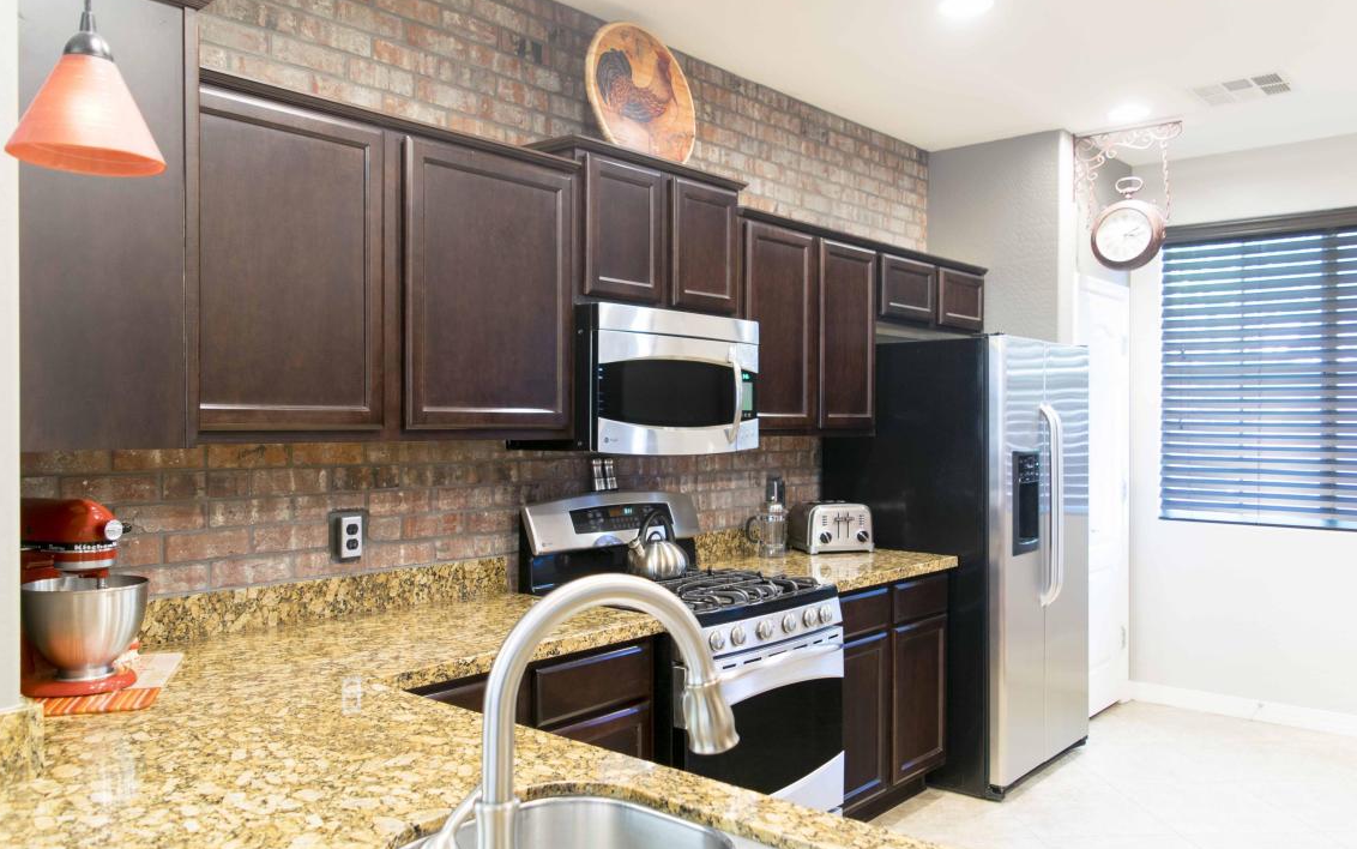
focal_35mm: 28
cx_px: 668
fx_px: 1036
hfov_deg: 66.5
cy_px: 429
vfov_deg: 44.6
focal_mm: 18
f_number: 3.5
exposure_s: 1.3
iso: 100
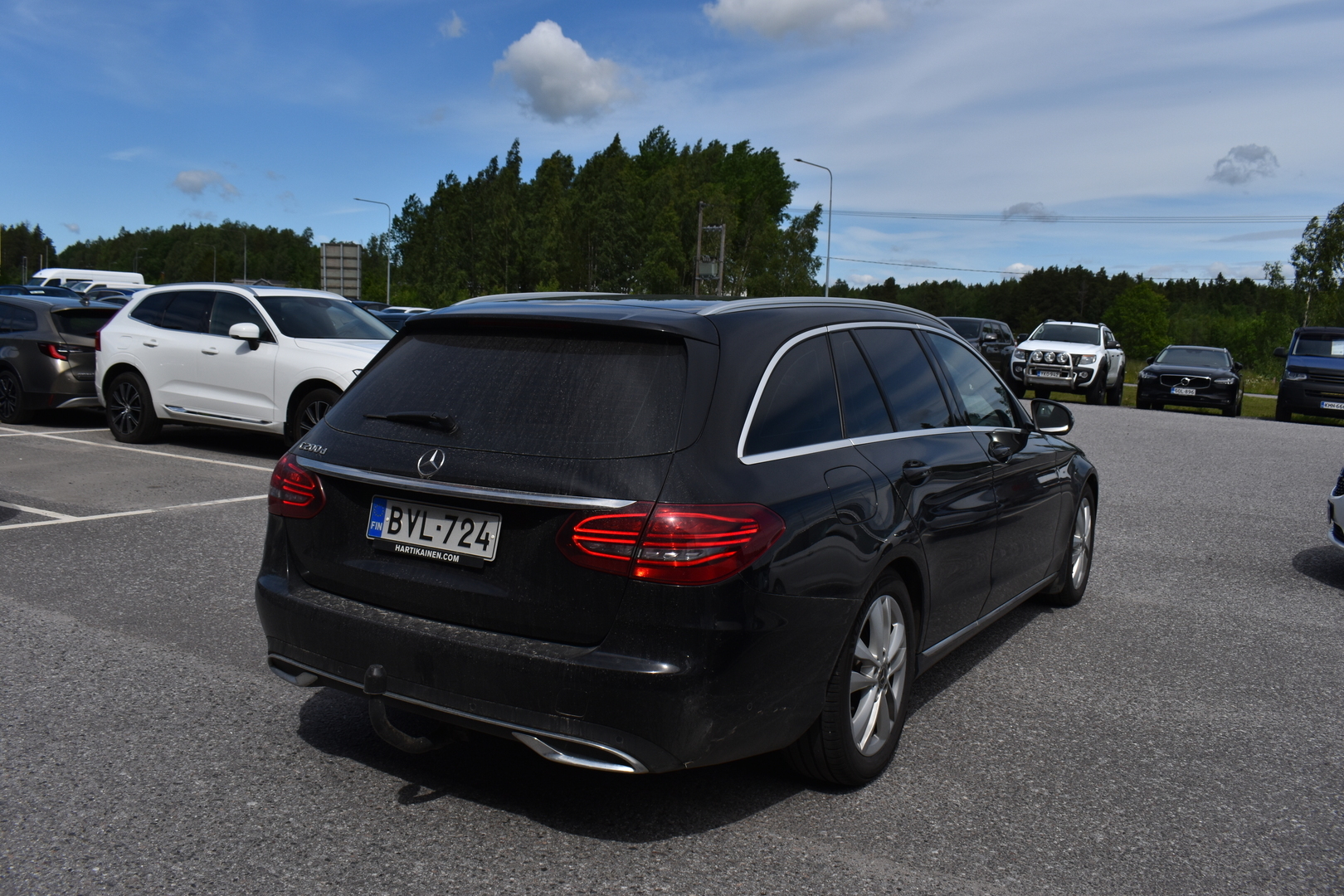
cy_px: 448
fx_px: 1120
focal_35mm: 30
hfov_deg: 61.9
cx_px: 672
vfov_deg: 43.6
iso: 200
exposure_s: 1/1000
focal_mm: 20
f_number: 9.5
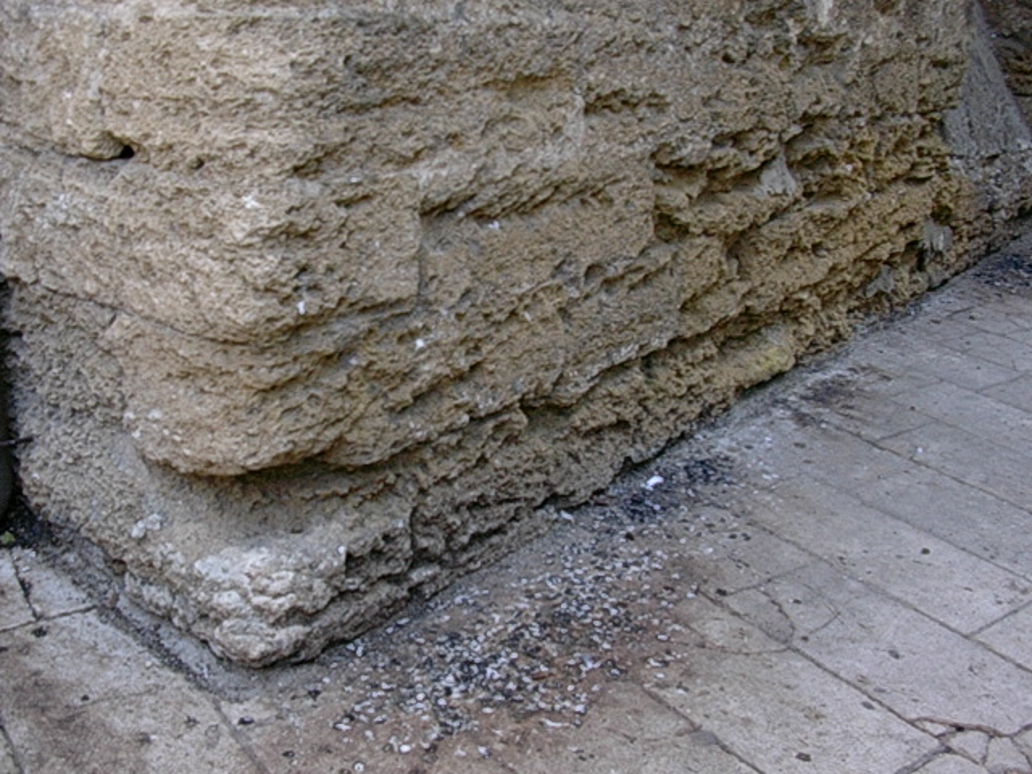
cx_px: 516
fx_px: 1103
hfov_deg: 50.1
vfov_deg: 38.7
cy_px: 387
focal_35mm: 37
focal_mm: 5.6
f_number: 2.7
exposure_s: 1/41.4
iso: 70
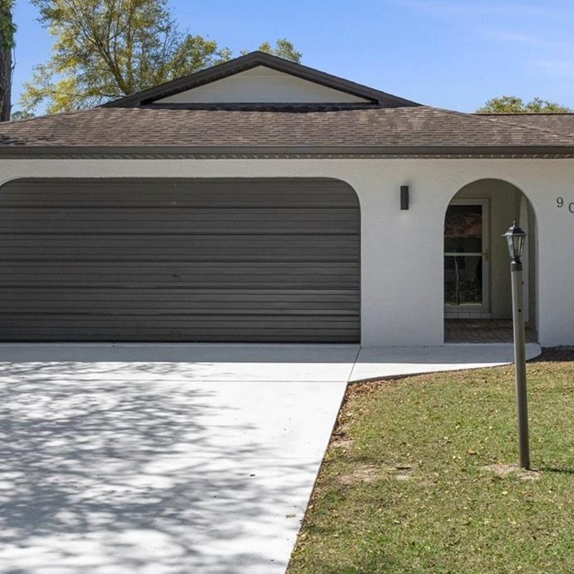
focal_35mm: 59
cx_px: 379
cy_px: 224
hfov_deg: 28.9
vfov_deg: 29.0
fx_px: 1107
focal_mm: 20
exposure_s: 1/350
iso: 320
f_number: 8
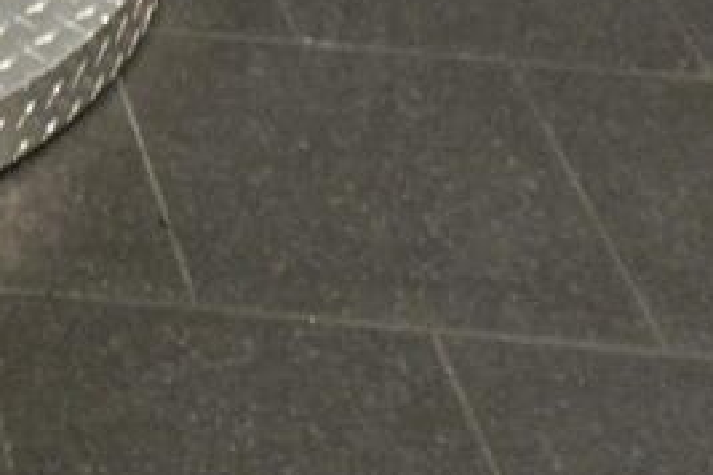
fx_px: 2971
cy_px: -1079
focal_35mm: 150
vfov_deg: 7.7
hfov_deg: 11.7
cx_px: -897
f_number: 2
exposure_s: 1/80
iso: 500
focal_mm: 7.6
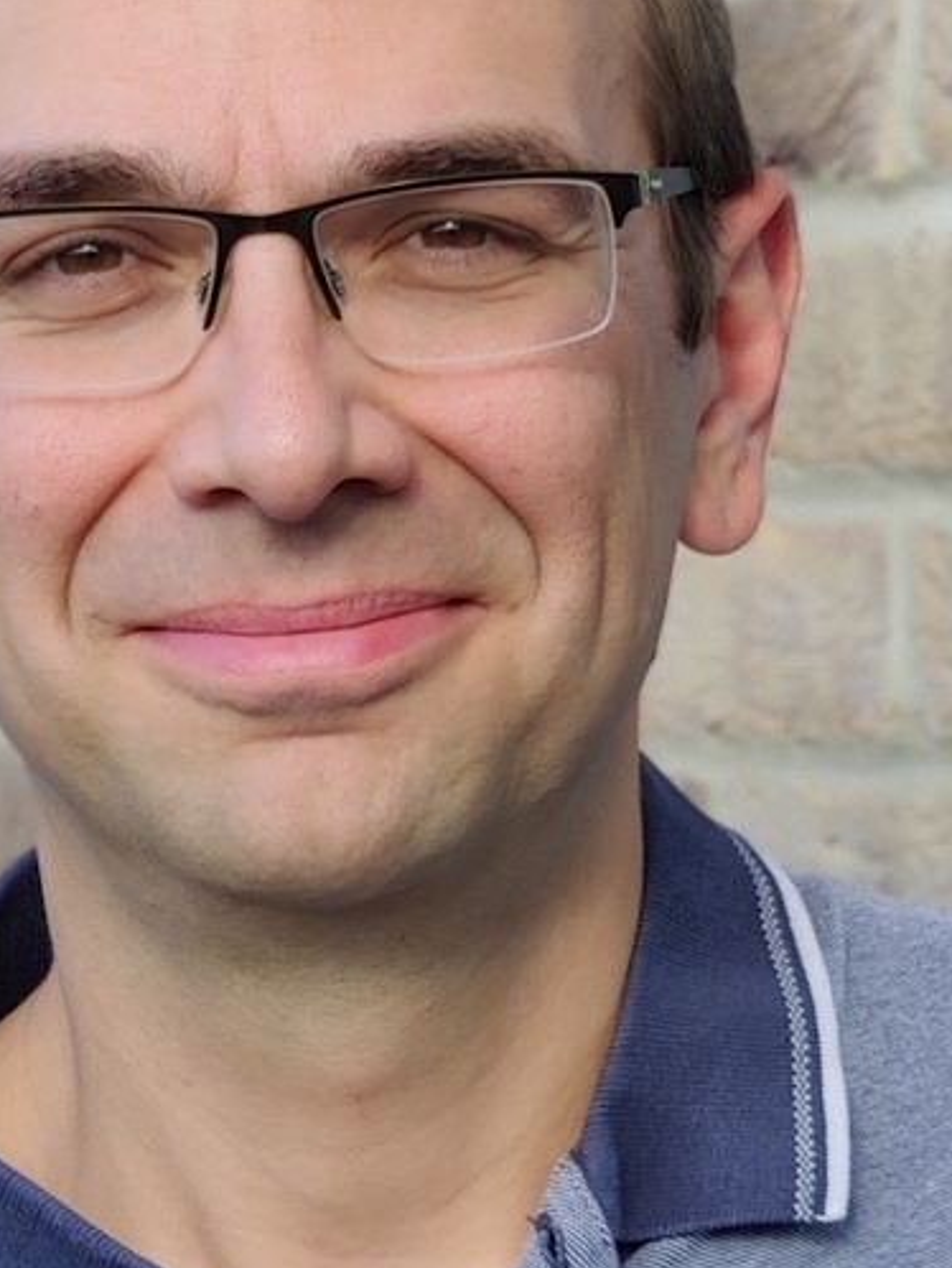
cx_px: 293
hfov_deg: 13.9
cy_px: 395
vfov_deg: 18.5
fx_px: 3884
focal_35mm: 106
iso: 100
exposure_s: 1/281
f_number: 2.2
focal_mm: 6.26
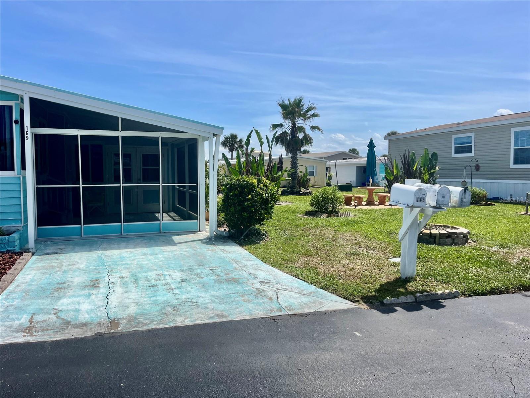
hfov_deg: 67.3
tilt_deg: -3.0
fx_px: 398
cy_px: 199
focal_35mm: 26
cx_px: 265
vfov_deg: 53.1
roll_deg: -0.7
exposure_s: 1/6173
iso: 50
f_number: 1.6
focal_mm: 5.1
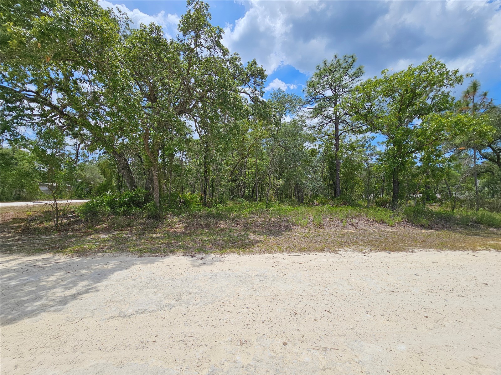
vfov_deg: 89.9
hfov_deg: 106.2
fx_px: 188
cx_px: 250
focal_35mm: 13
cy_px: 188
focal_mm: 2.2
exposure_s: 1/4730
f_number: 2.2
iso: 50
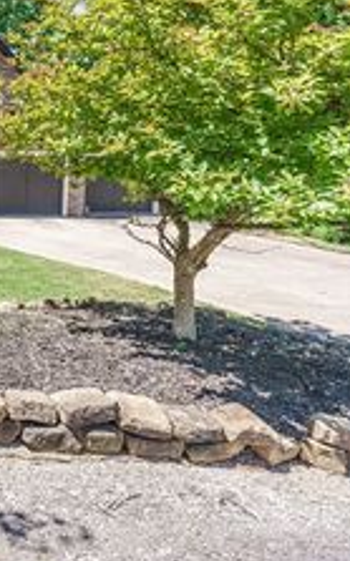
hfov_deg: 26.5
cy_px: 208
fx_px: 489
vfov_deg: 58.9
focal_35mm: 32
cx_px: -191
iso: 200
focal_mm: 14
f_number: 9
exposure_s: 1/1600
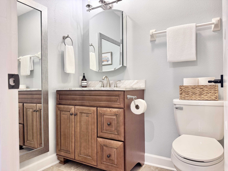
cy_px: 86
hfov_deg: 71.6
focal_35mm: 24
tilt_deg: -0.3
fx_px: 158
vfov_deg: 56.8
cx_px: 114
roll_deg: +0.4
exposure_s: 1/60
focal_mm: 6.76
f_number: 1.78
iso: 200
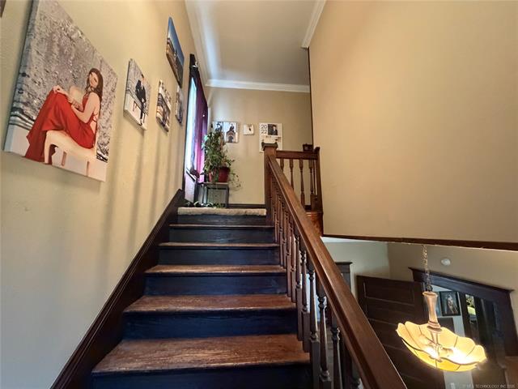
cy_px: 194
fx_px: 209
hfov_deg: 102.1
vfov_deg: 85.7
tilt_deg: +8.7
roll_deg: -0.2
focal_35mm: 14
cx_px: 259
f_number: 2.2
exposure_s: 1/60
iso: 1250
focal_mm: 2.22
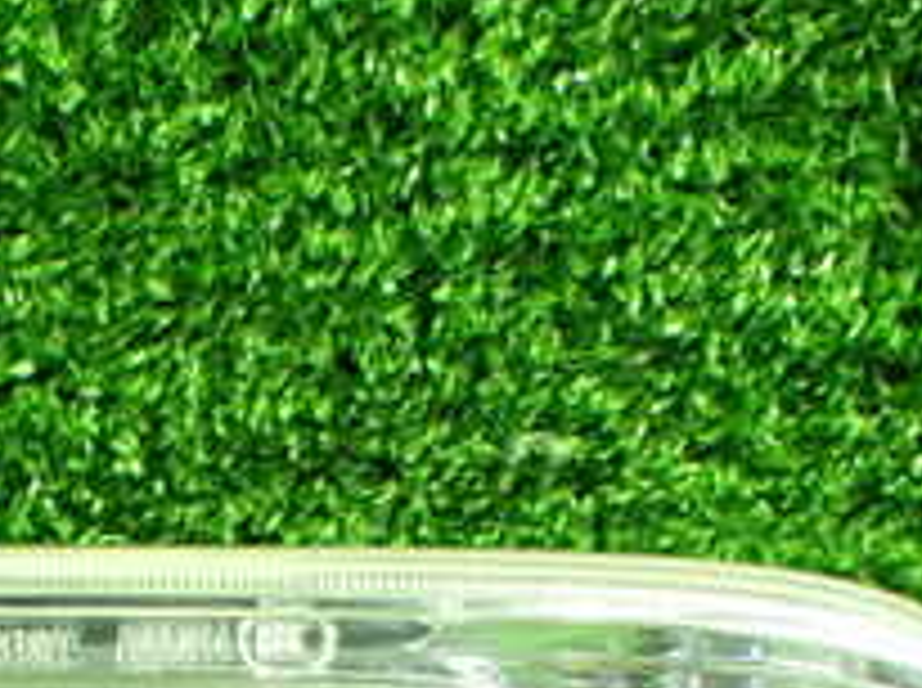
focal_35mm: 88
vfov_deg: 15.7
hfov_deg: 21.9
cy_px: 953
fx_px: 2340
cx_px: 121
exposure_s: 1/60
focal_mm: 5.4
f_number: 2.3
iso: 800
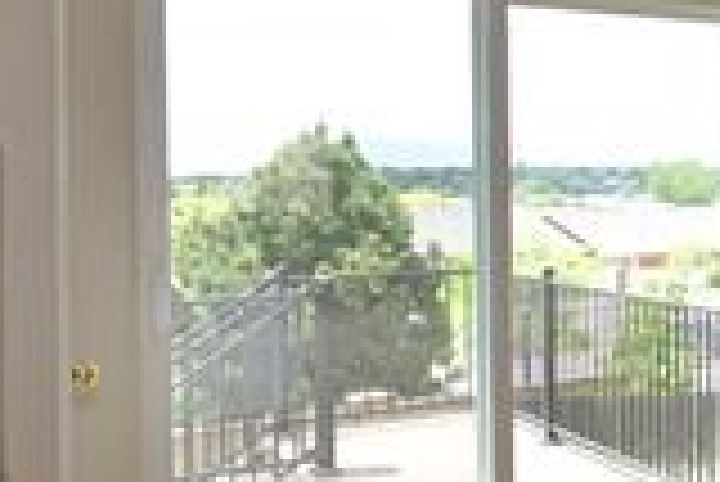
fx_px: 1201
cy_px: 203
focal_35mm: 60
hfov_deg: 24.8
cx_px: 1107
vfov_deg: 22.6
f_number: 9
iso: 1250
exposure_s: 1/160
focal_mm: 15
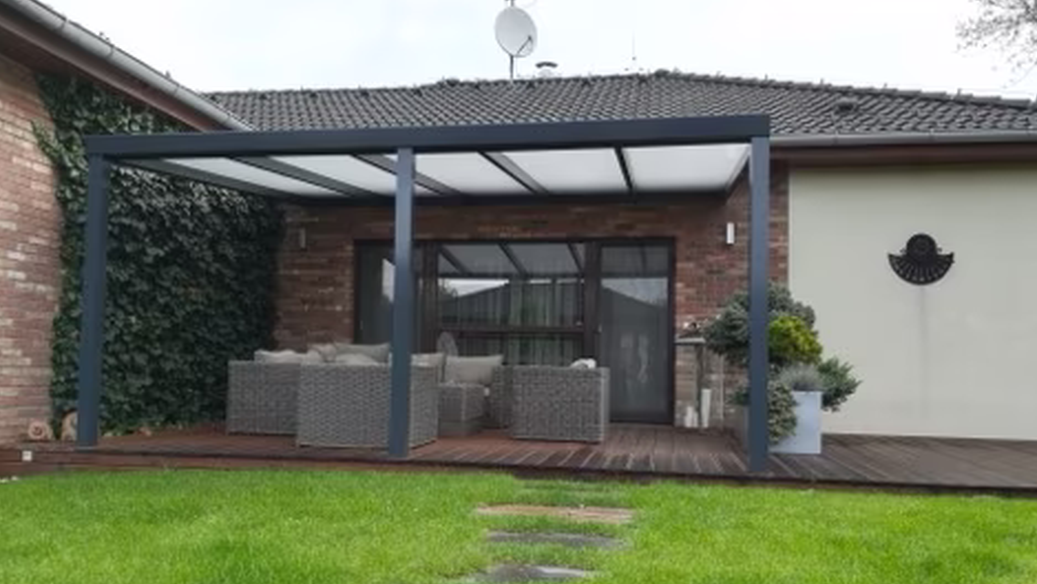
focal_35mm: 29
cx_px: 513
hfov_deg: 66.1
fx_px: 798
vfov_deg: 40.2
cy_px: 321
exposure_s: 1/60
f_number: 2.2
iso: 50
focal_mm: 3.83
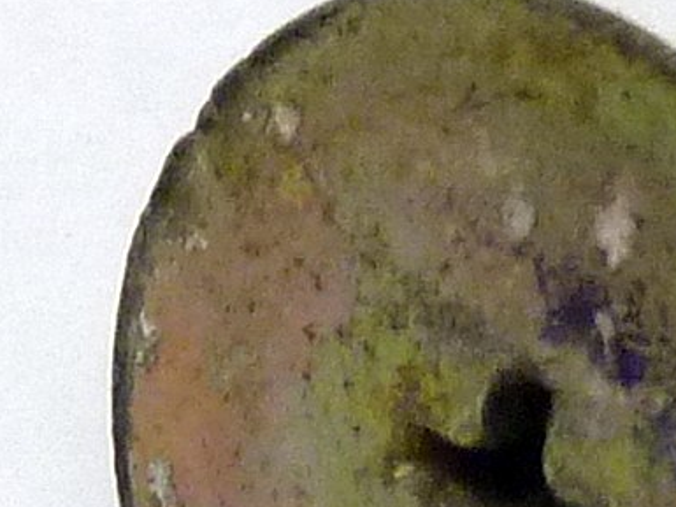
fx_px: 1895
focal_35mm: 97
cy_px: 491
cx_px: 615
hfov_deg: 19.8
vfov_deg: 15.0
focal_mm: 6.5
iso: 200
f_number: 3.6
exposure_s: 1/30
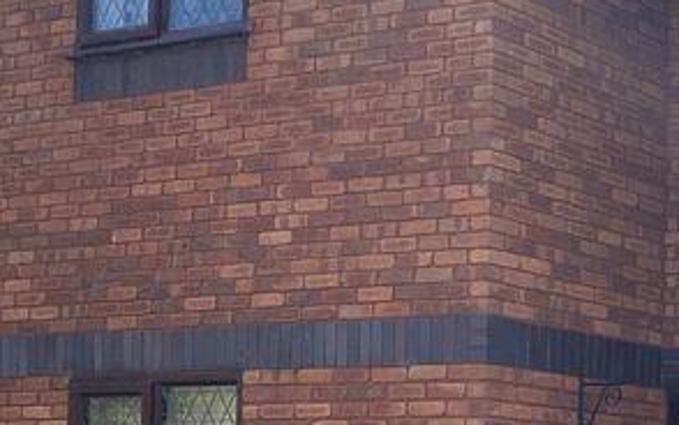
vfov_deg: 13.3
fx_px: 1777
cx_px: 938
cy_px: 490
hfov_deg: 19.5
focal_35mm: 96
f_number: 1.8
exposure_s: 1/1727
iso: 32
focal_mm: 4.25
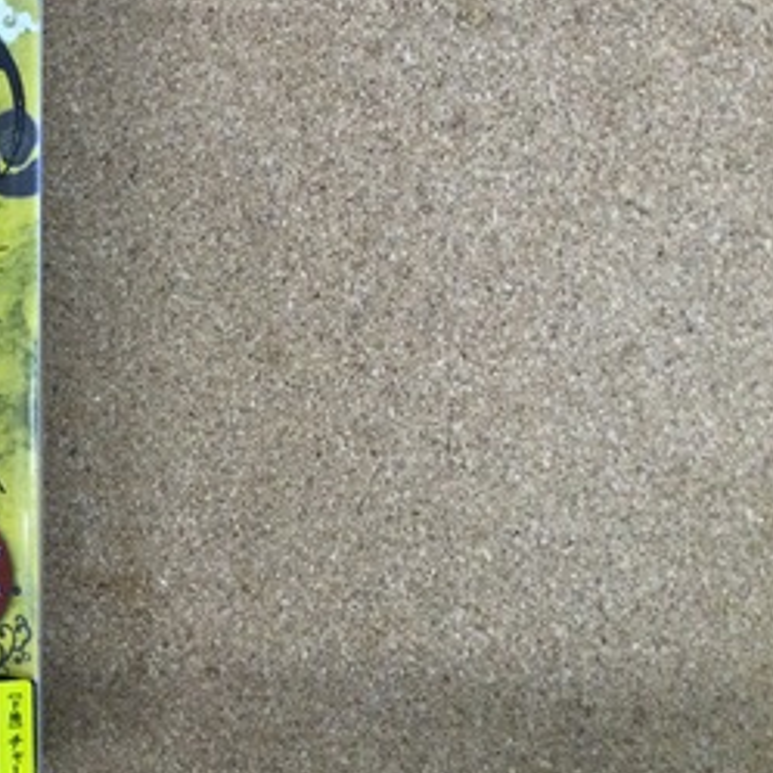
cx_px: -106
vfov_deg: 25.8
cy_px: 196
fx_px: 1667
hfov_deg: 24.2
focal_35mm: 66
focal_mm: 3.3
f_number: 2.4
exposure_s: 1/30
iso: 50
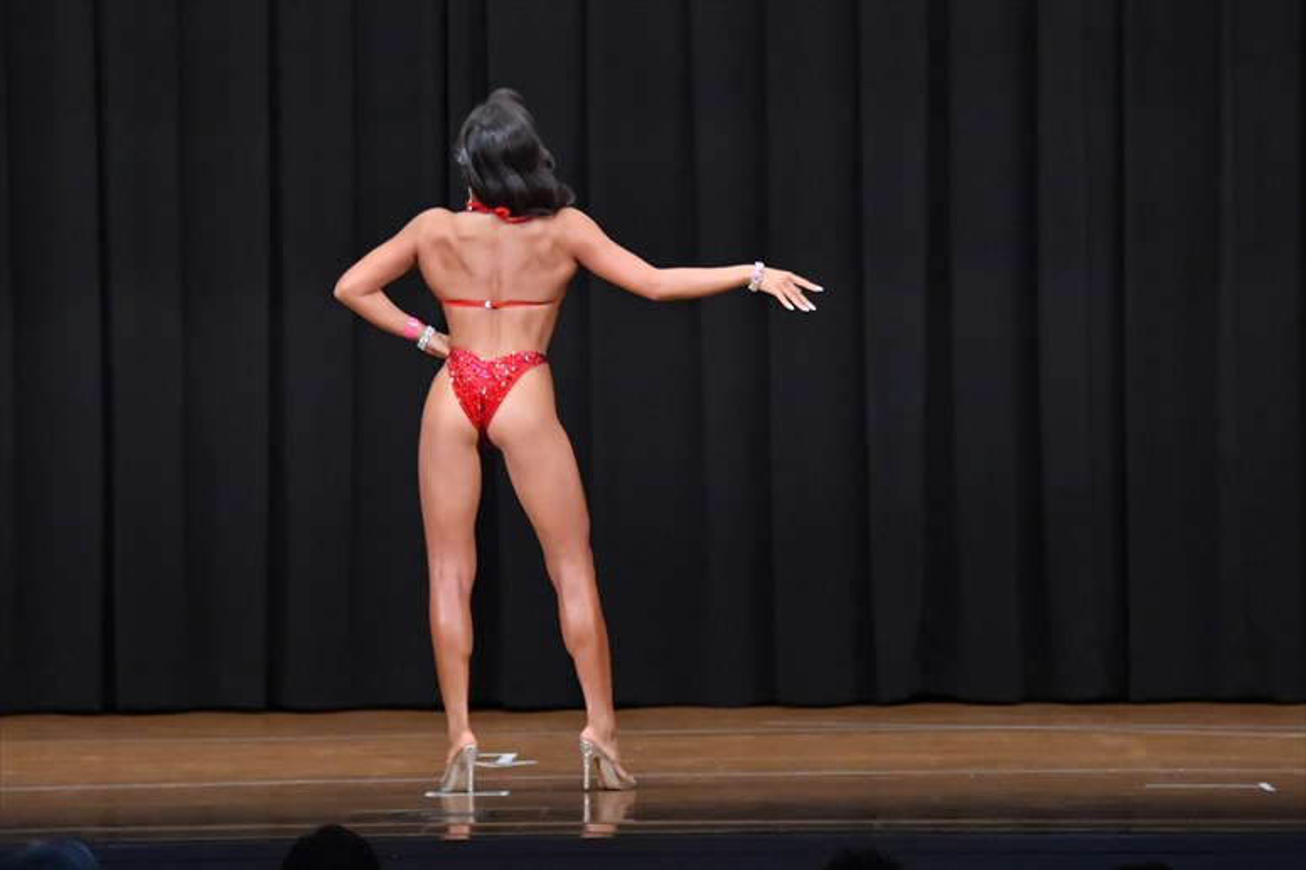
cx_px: 653
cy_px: 435
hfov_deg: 9.5
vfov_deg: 6.3
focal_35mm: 217
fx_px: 7869
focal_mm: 145
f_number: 5.6
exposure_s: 1/400
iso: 8000
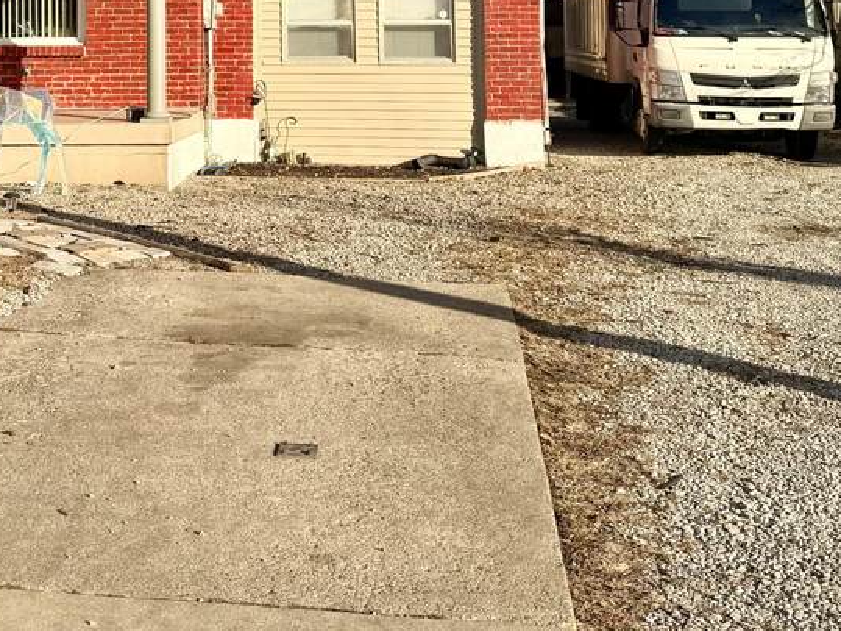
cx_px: 203
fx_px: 1385
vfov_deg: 23.9
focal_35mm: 57
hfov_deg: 33.1
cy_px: -69
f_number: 1.78
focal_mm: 6.76
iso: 80
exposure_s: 1/4673
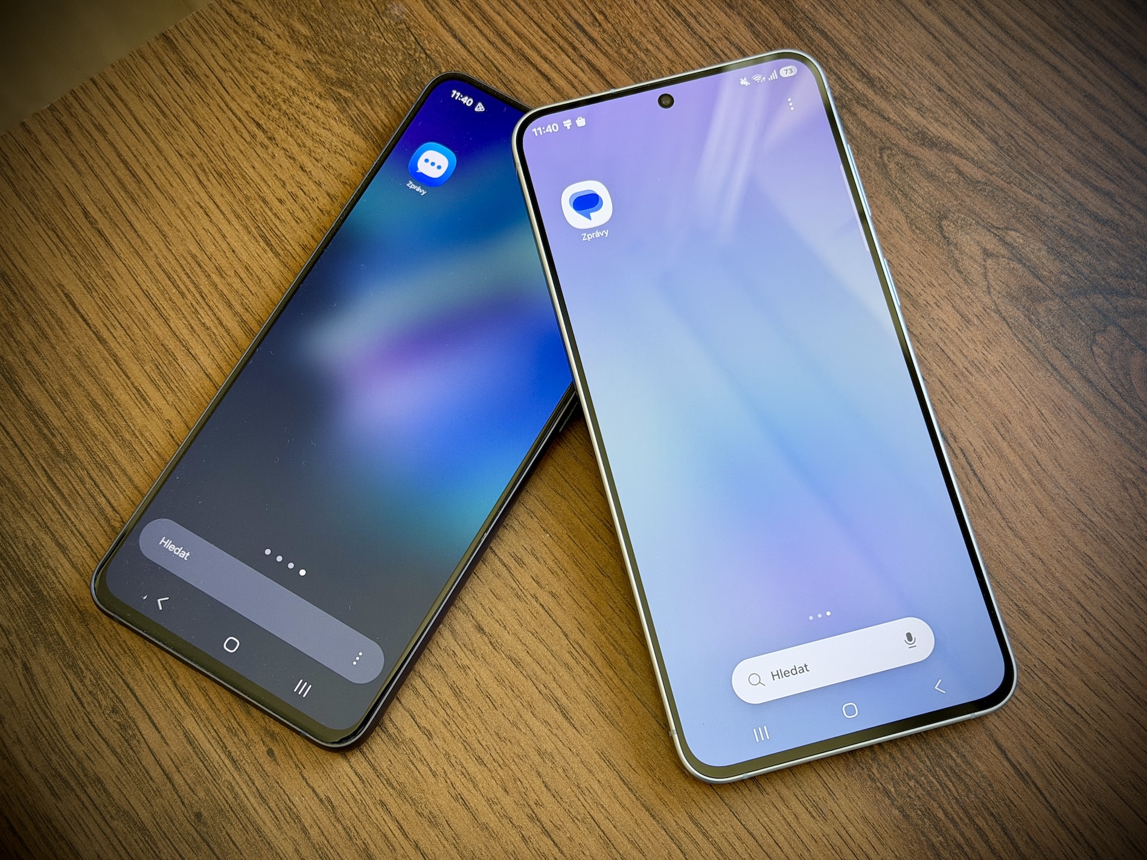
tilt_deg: -73.3
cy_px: 430
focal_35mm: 48
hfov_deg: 39.7
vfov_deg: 30.3
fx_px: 1590
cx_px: 574
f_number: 1.78
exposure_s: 1/60
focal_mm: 6.76
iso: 125
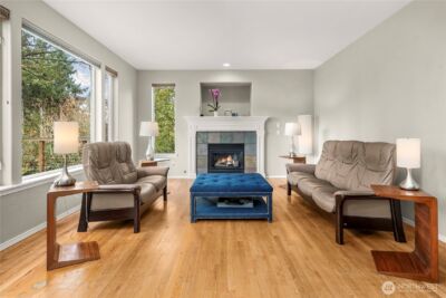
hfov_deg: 86.9
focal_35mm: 19
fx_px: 235
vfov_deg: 64.6
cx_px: 223
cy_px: 149
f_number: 7.1
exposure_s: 1/8
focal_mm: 19
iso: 1000
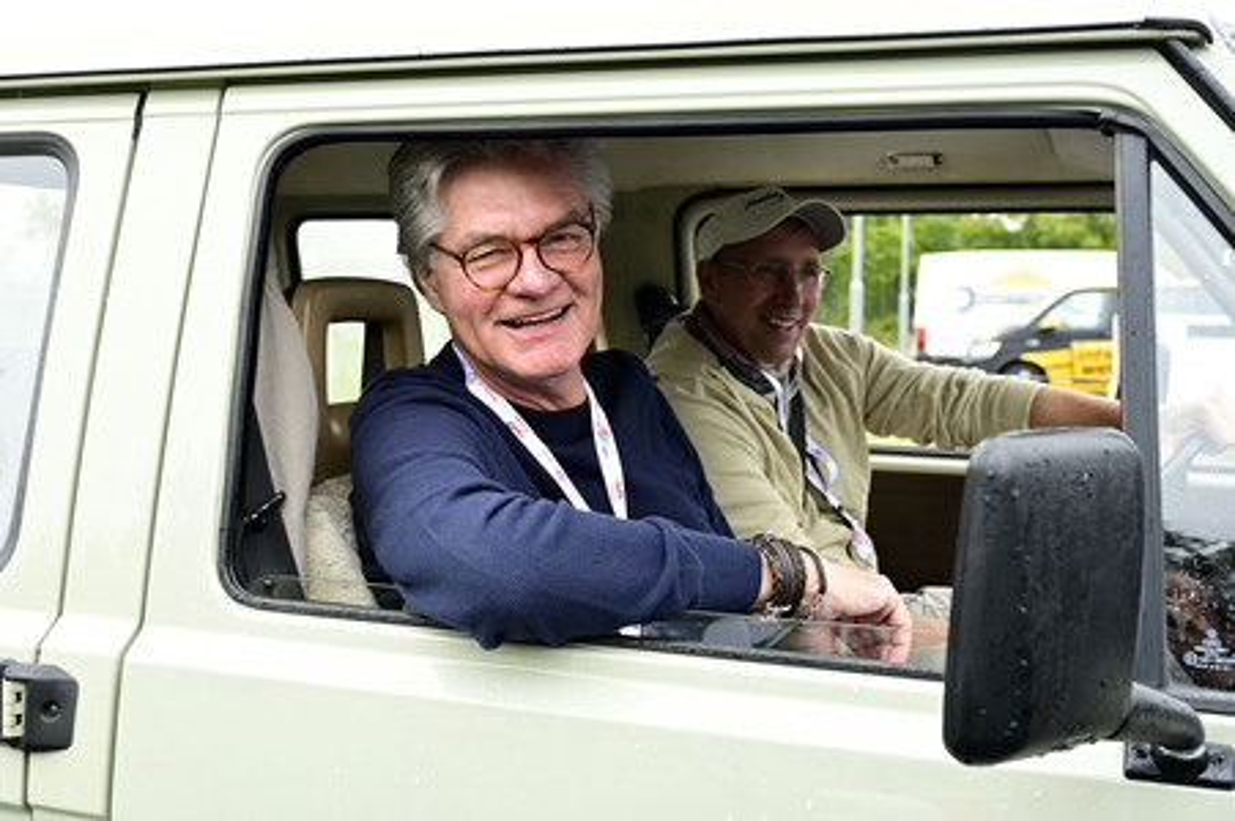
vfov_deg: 35.0
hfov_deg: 50.7
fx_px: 1303
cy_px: 410
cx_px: 618
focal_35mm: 38
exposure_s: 1/250
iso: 1400
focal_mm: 38
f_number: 5.6
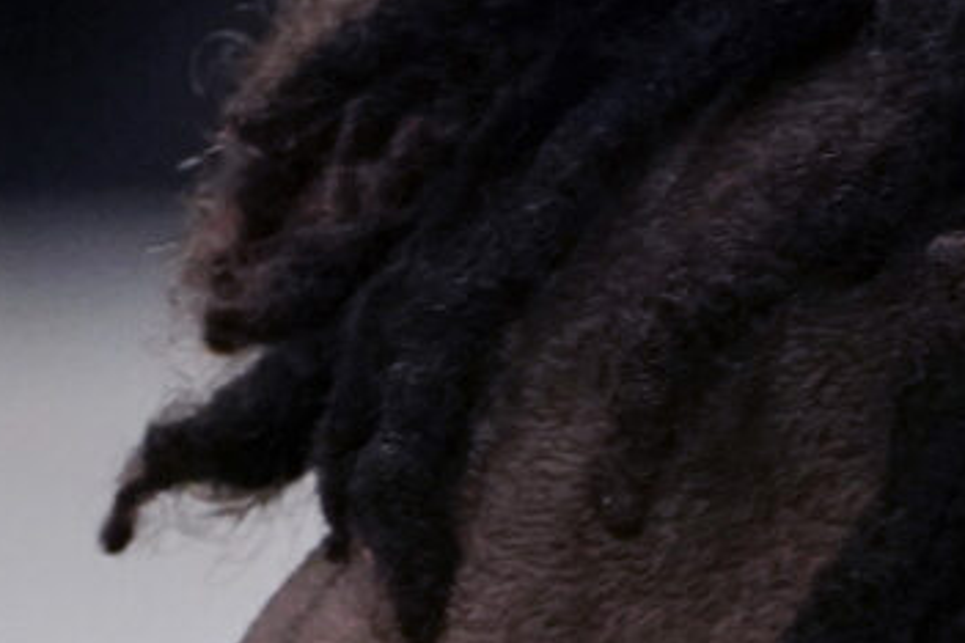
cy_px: 1103
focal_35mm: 2915
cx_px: 1655
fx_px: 78132
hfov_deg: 0.7
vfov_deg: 0.5
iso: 2500
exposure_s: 1/125
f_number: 5.6
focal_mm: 400
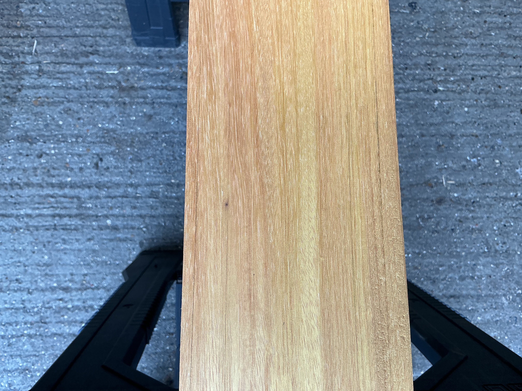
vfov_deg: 48.2
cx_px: 261
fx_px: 437
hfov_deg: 61.7
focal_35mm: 29
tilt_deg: -79.5
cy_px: 196
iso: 32
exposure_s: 1/100
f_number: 1.8
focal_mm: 3
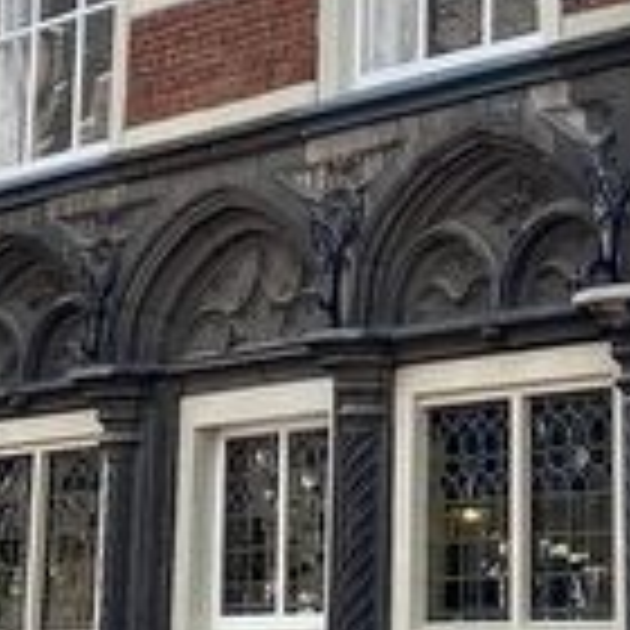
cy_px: -135
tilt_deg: +17.1
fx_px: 2697
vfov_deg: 13.0
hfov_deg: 13.3
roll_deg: +0.3
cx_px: 464
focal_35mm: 131
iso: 32
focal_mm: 4.25
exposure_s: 1/2222
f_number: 1.8
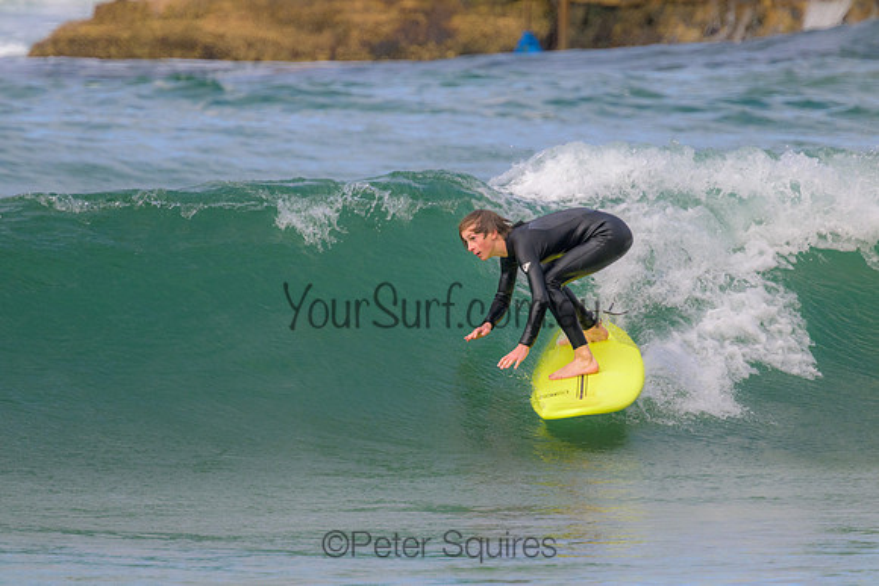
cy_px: 293
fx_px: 19537
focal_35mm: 800
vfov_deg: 1.7
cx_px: 440
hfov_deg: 2.6
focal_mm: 800
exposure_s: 1/1250
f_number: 11
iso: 1400
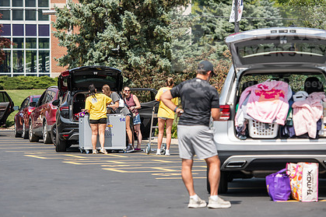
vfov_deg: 7.3
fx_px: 1693
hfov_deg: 11.0
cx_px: 148
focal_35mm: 187
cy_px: 100
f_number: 3.5
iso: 64
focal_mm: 135
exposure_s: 1/500
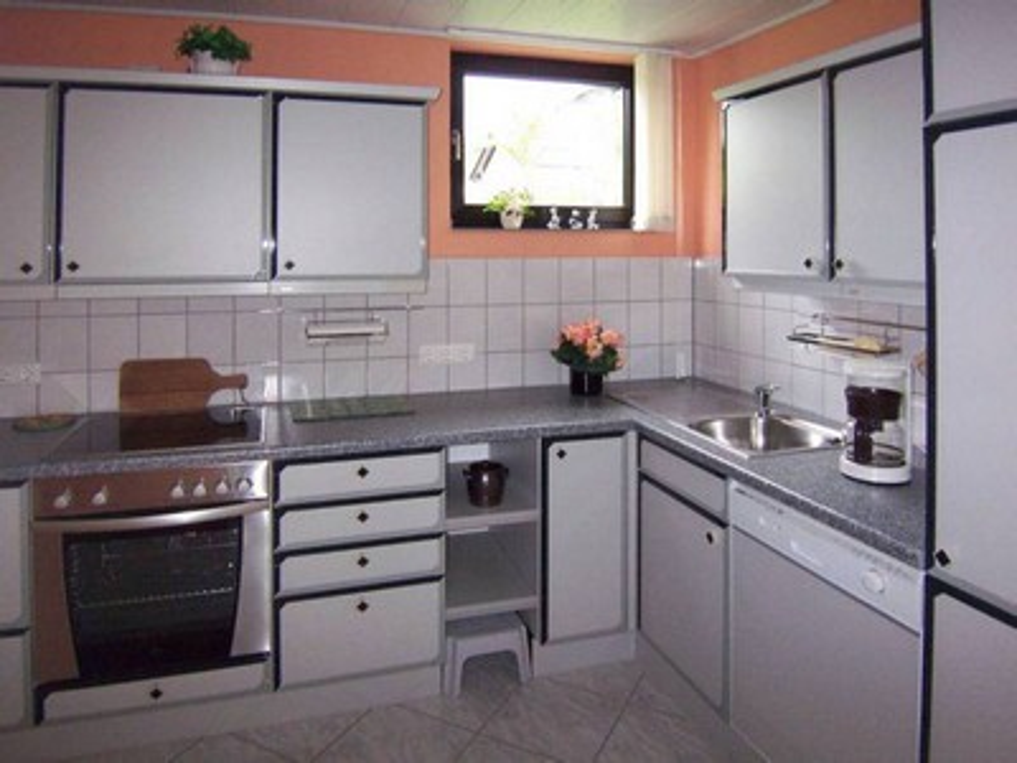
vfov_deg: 58.9
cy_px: 382
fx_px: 676
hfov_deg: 73.9
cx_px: 508
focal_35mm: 23
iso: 200
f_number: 2.8
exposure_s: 1/30
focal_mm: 3.8
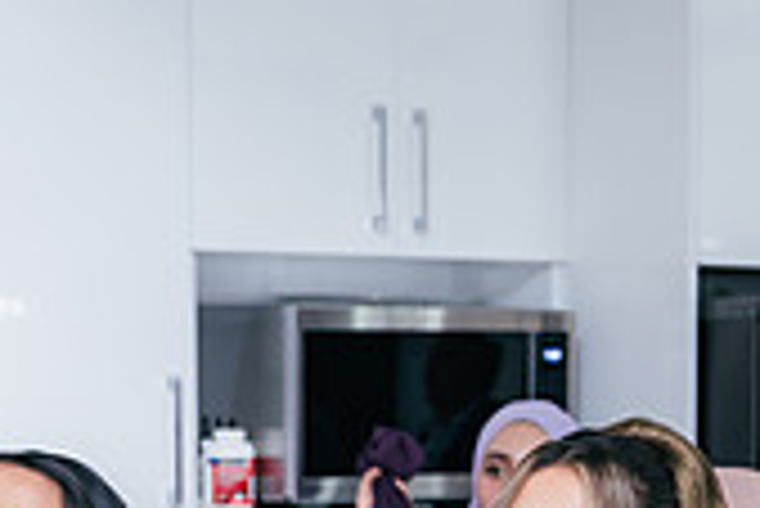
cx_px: 675
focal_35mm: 137
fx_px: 2895
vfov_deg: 9.9
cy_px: 582
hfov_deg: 14.8
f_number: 2.8
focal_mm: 40
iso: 800
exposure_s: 1/160
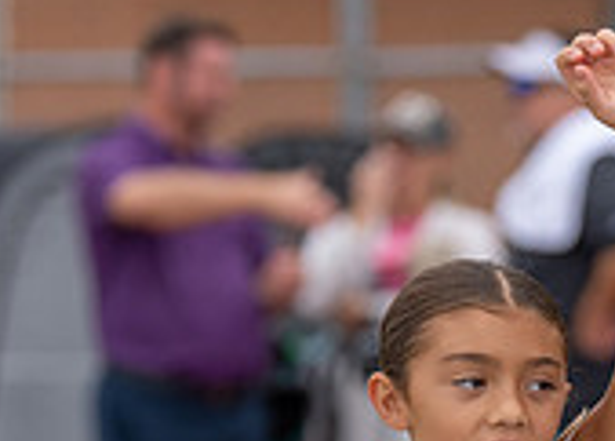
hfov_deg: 4.9
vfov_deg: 3.5
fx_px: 7237
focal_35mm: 414
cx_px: 500
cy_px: 620
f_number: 2.8
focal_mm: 115
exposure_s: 1/1250
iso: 500
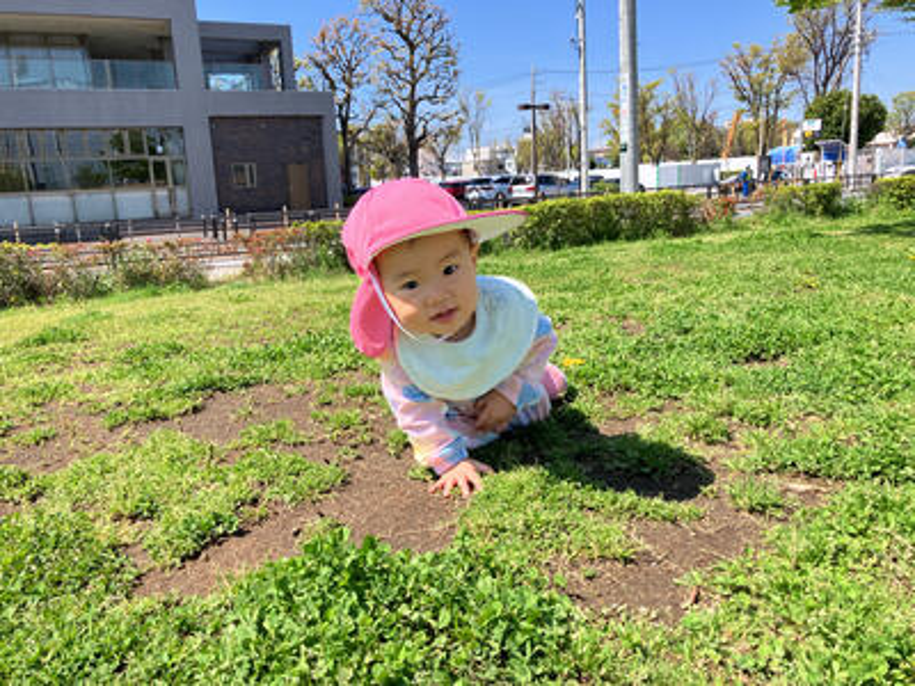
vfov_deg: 49.7
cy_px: 343
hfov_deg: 63.4
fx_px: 740
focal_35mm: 28
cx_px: 458
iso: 32
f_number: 1.8
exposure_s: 1/1104
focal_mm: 3.99
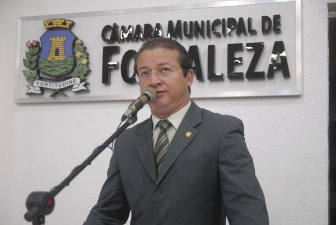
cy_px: 112
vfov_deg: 22.7
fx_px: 561
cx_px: 168
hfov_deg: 33.3
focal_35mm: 60
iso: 1000
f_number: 2.8
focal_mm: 40
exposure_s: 1/80
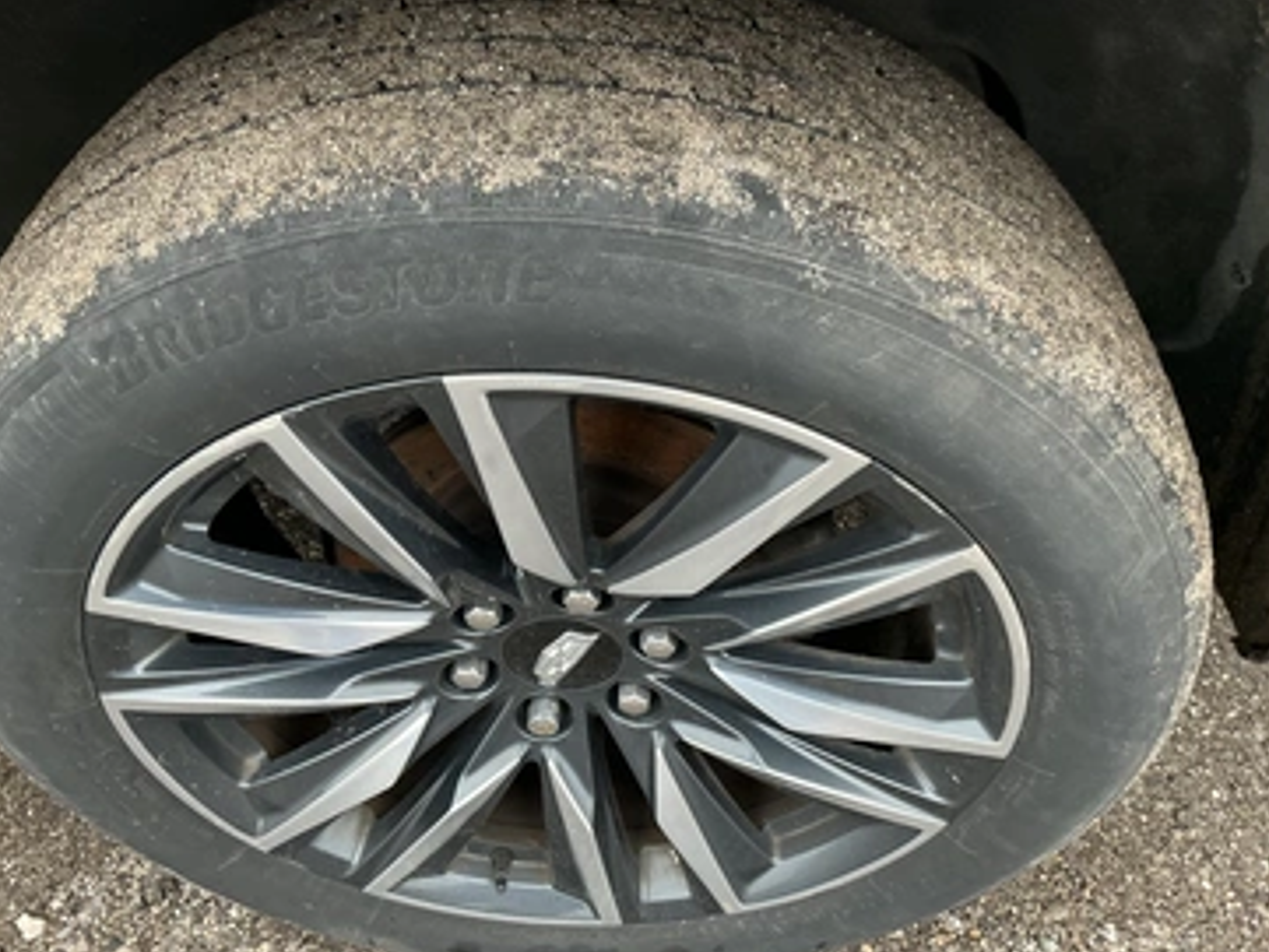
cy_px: 509
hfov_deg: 58.3
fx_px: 1137
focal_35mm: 31
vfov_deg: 45.4
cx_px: 612
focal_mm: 3
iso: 64
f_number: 1.8
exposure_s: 1/109
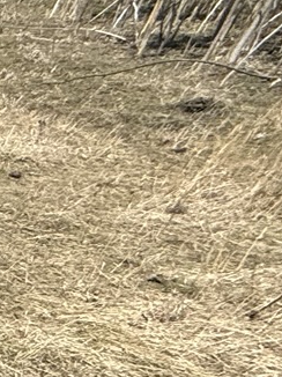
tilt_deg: -31.7
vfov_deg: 20.3
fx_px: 935
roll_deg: -1.3
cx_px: -773
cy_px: 525
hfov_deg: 8.9
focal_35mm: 86
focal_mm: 2.22
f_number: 2.2
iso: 50
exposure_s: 1/1656
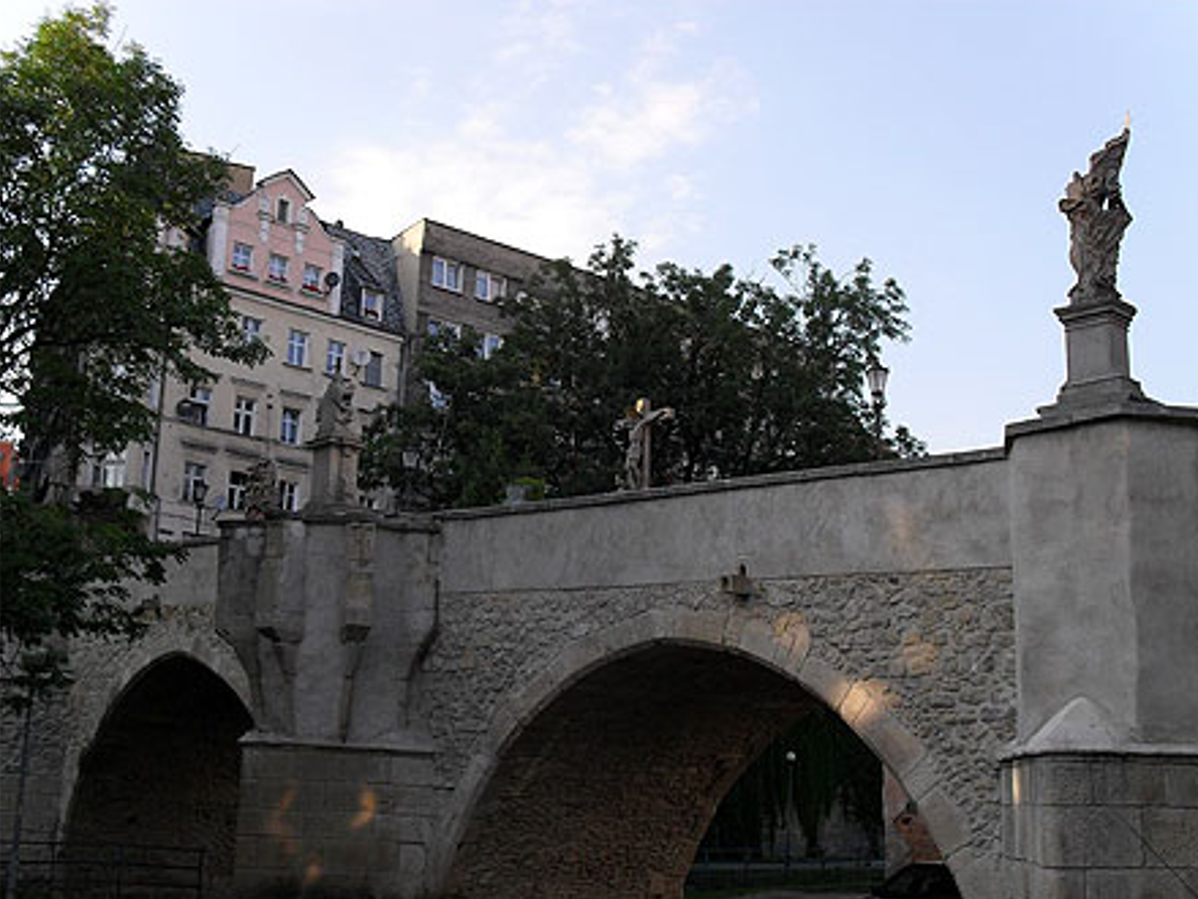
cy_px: 455
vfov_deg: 33.6
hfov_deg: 43.8
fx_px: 1488
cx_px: 610
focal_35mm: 43
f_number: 3.6
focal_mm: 7.5
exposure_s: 1/350
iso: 100
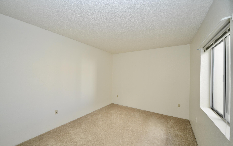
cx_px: 111
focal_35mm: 13
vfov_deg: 82.7
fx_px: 83
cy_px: 78
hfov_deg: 109.3
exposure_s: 1/60
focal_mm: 12
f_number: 7.1
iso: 800
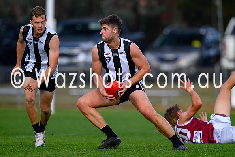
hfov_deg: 2.1
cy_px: 73
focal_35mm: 959
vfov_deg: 1.4
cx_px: 138
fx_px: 6263
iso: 250
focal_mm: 500
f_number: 4
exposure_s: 1/1600
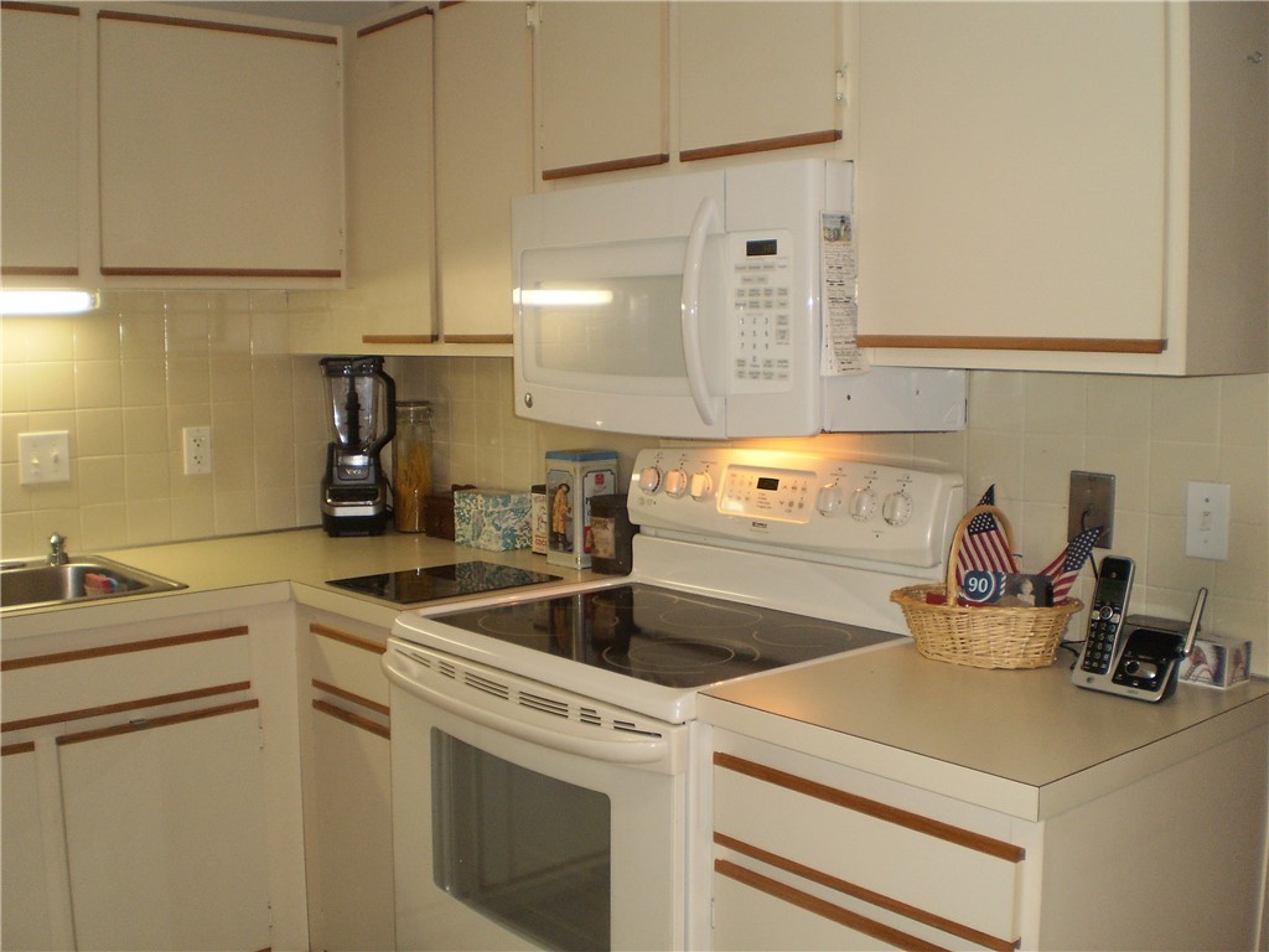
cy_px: 476
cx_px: 634
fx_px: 1320
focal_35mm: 36
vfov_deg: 39.7
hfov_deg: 51.4
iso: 125
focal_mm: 6.3
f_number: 3.1
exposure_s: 1/30
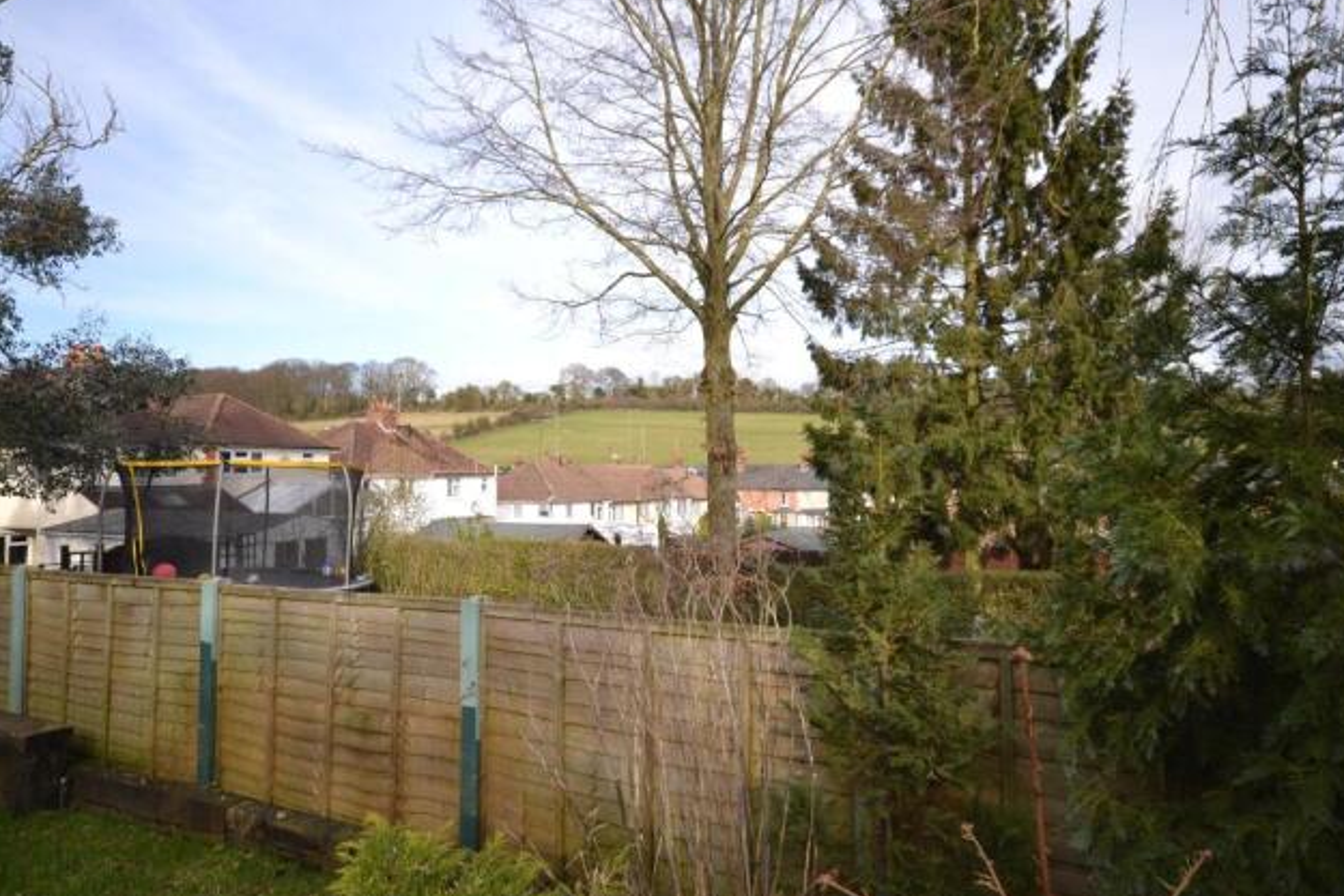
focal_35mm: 22
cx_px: 668
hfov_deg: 78.6
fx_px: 821
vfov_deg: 57.2
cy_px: 435
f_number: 6.3
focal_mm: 14
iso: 100
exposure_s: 1/160
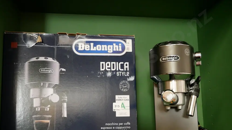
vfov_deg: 31.0
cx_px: 114
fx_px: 234
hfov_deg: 52.8
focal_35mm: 38
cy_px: 85
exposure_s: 1/60
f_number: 4
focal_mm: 17
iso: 2000
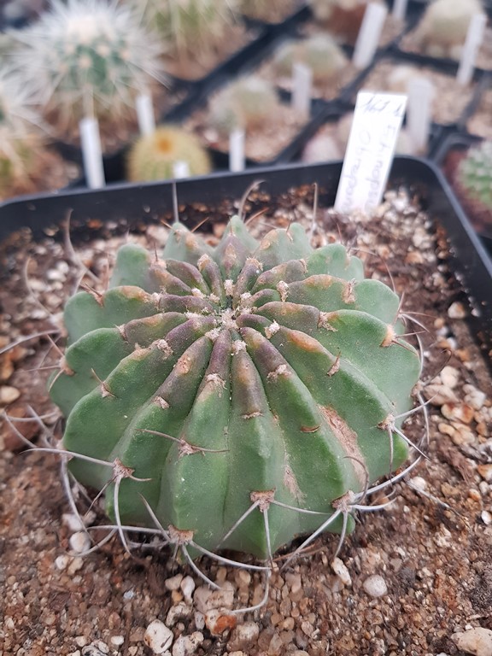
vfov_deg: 67.3
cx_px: 246
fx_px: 493
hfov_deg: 53.1
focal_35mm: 26
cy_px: 328
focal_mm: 4.2
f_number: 1.7
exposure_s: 1/23
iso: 200
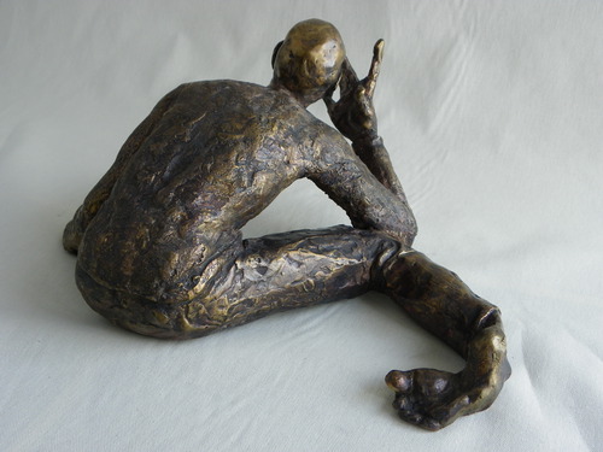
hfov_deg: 46.8
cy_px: 226
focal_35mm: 40
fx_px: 697
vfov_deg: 36.0
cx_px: 302
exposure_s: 1/20
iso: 64
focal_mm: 7.1
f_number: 3.2
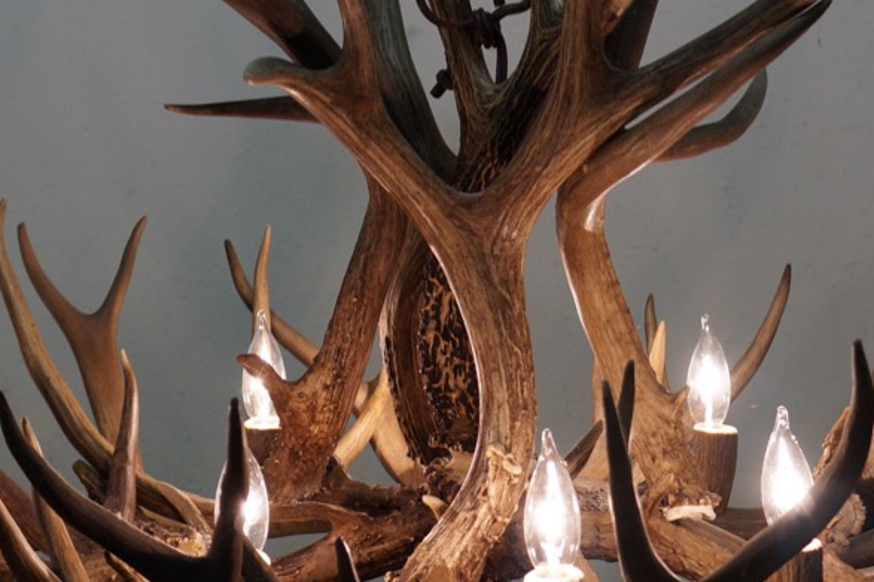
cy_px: 66
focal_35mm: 90
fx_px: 2184
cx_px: 493
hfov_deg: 22.6
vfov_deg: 15.0
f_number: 4
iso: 320
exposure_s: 1/160
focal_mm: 22
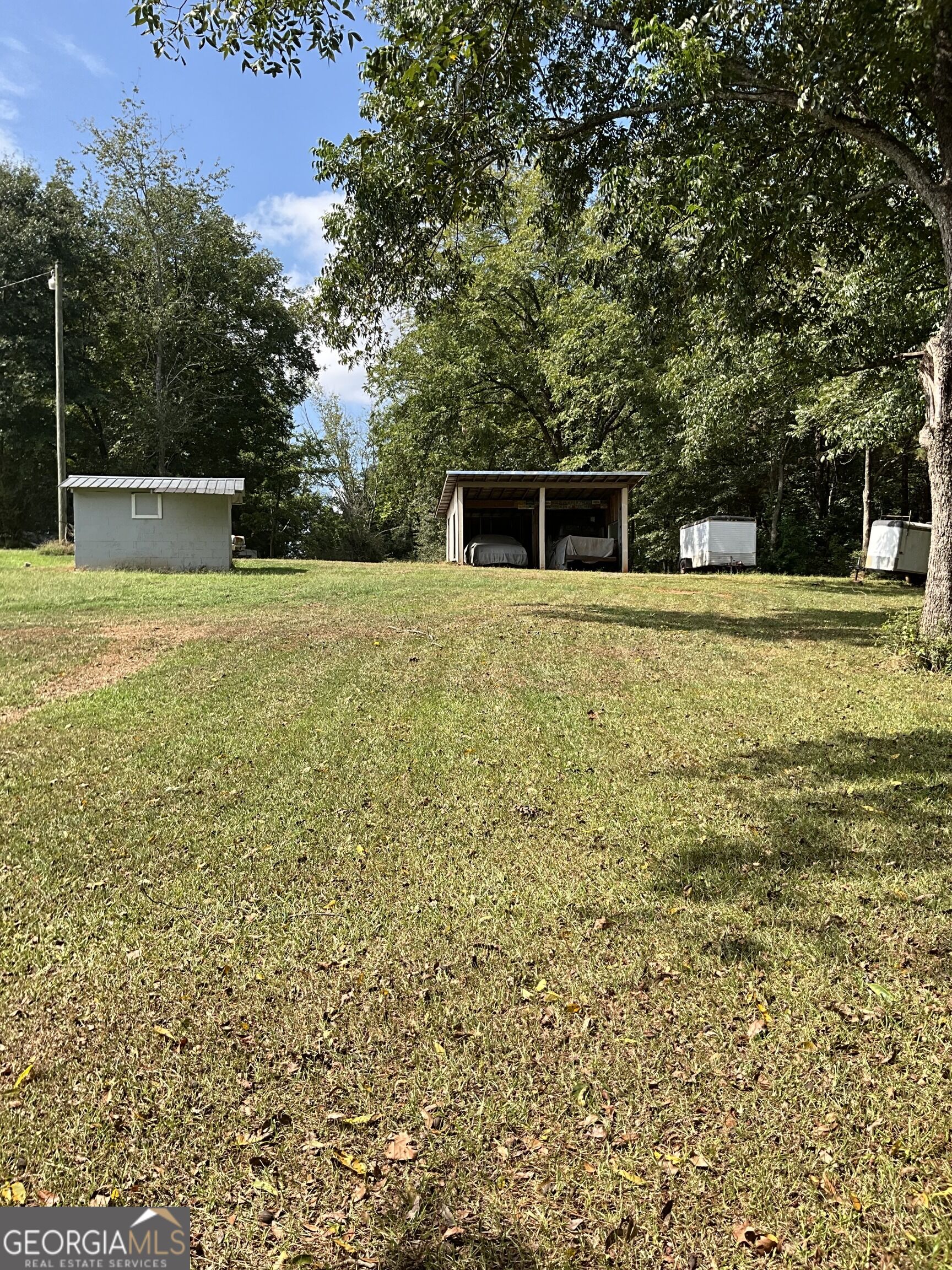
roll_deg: +0.6
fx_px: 1063
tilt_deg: -1.7
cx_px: 476
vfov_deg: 61.7
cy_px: 635
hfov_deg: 48.2
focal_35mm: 29
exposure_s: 1/944
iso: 25
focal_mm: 3
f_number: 1.8
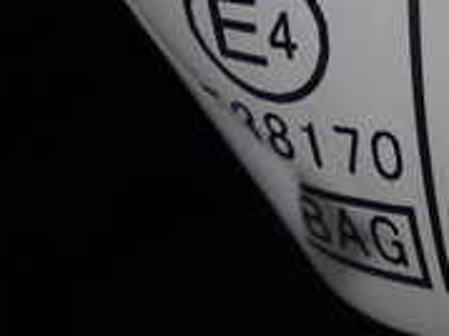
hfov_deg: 10.8
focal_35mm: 181
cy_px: -83
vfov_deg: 8.1
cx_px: 502
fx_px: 2346
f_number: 10
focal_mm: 9.65
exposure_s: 1/50
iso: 200
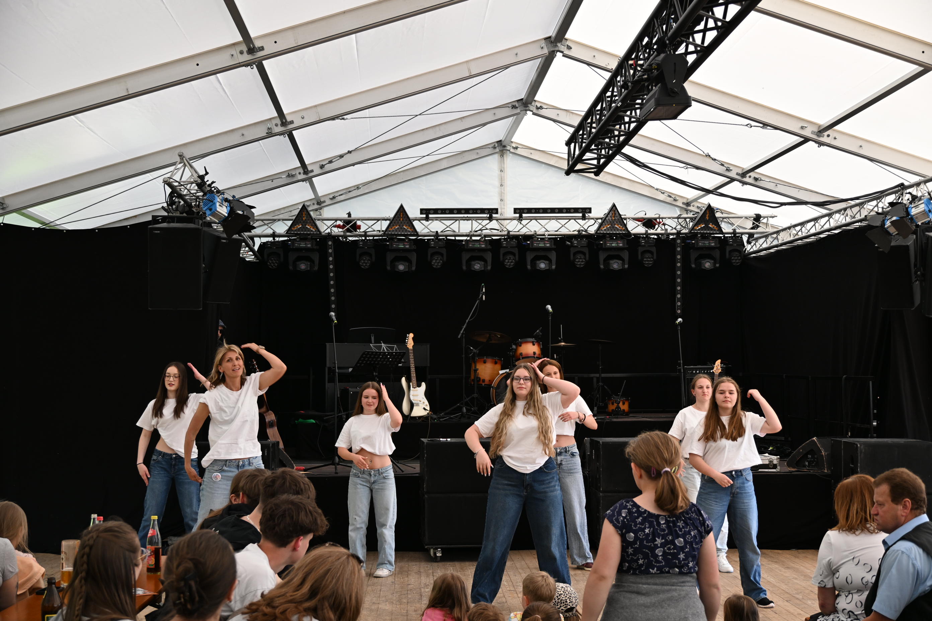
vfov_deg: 25.8
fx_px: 1359
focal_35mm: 52
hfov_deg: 37.9
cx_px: 466
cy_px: 310
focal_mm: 35
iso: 220
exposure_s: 1/200
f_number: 4.2
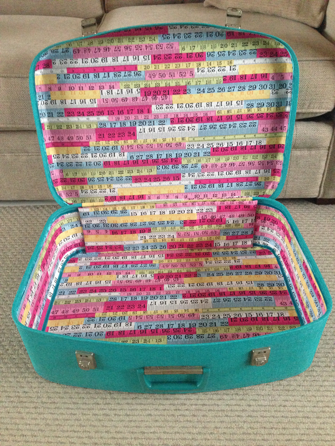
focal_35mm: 33
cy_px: 223
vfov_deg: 55.4
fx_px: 426
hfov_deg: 42.9
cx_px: 168
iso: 500
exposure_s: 1/15
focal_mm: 4.12
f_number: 2.4
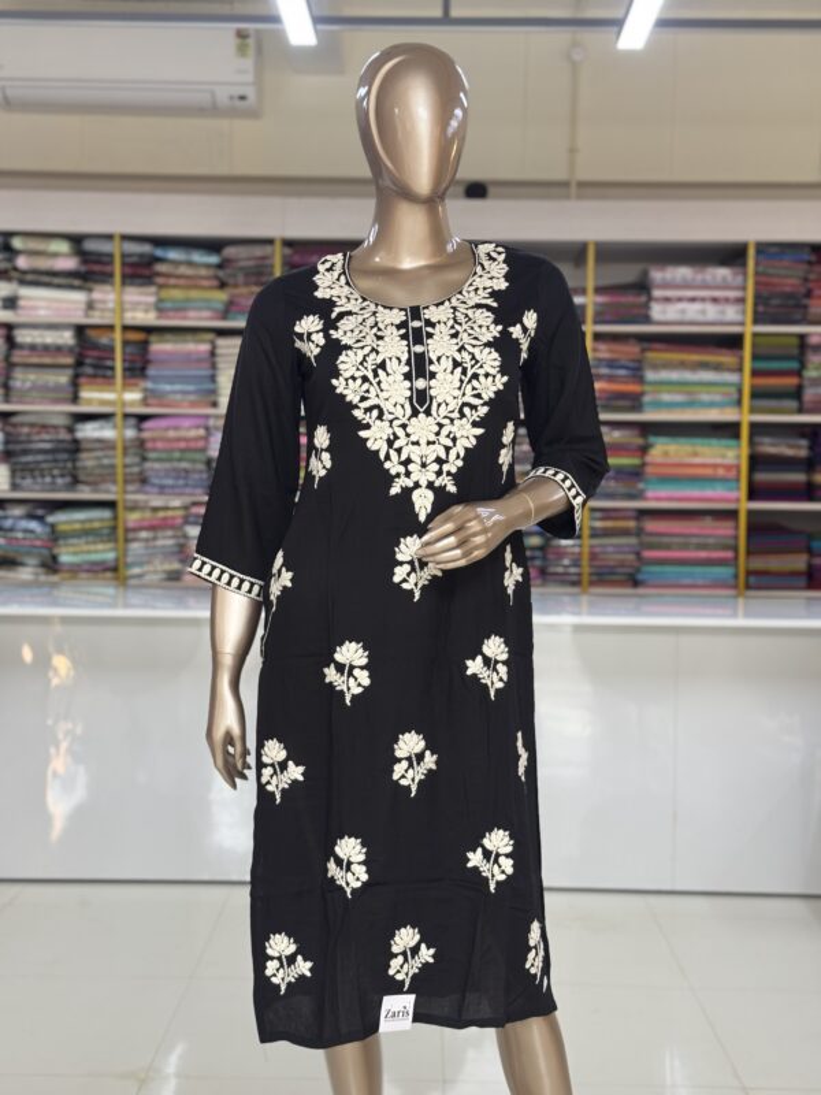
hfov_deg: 30.3
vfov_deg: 39.7
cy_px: 548
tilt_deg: -2.1
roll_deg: -1.0
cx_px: 410
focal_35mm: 48
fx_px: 1518
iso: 64
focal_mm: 6.76
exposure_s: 1/50
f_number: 1.78
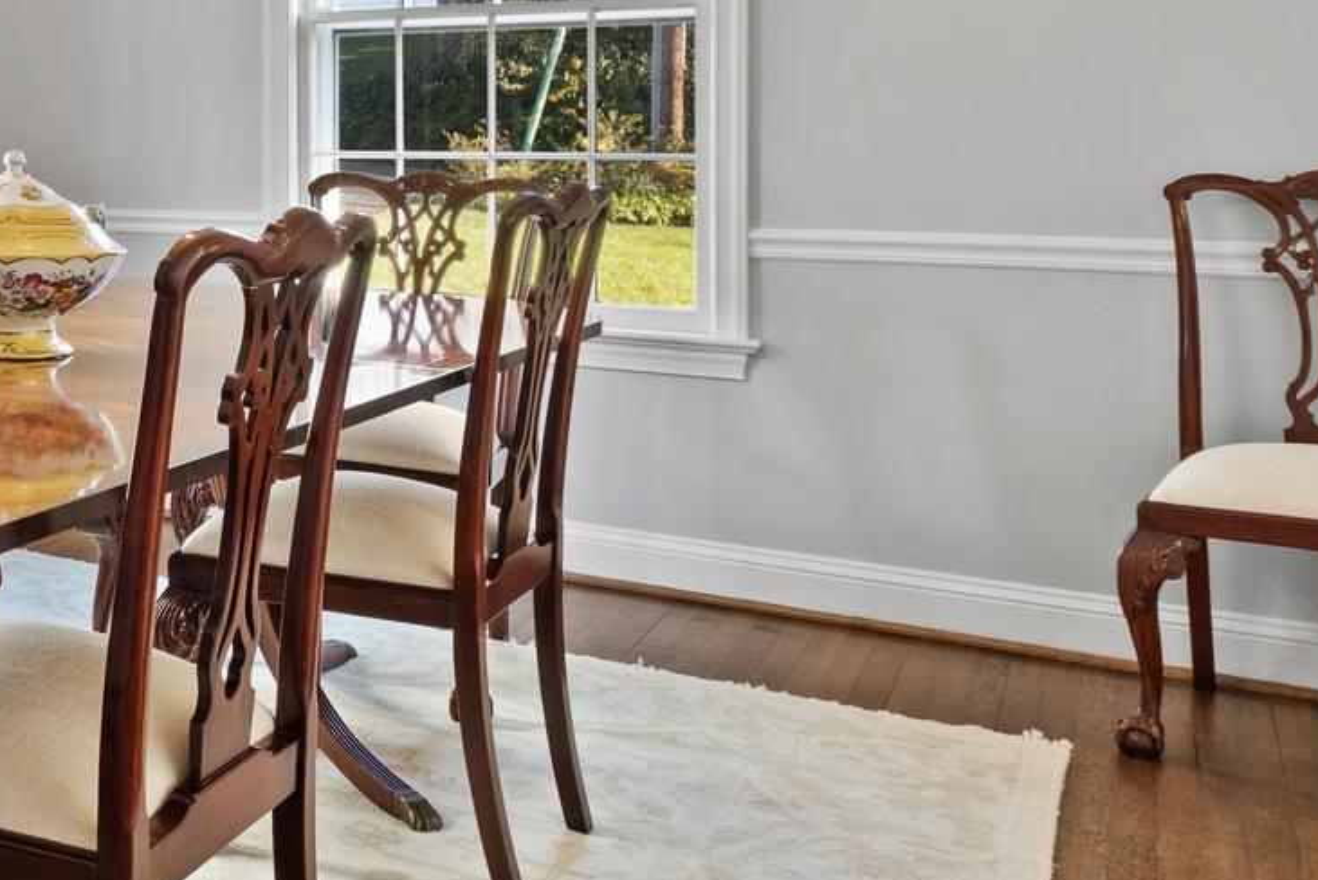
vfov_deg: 31.2
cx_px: -132
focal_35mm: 42
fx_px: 1538
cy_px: 190
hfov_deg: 38.4
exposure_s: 1/3
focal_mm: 10
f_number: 7.1
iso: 400
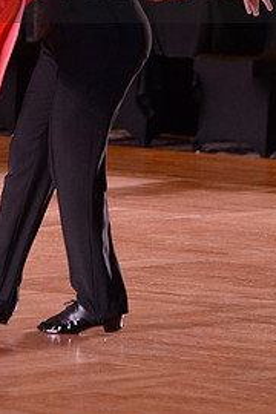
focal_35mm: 386
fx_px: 4439
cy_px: -28
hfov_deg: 3.6
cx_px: 73
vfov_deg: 5.3
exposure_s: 1/250
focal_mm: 180
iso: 4000
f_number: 5
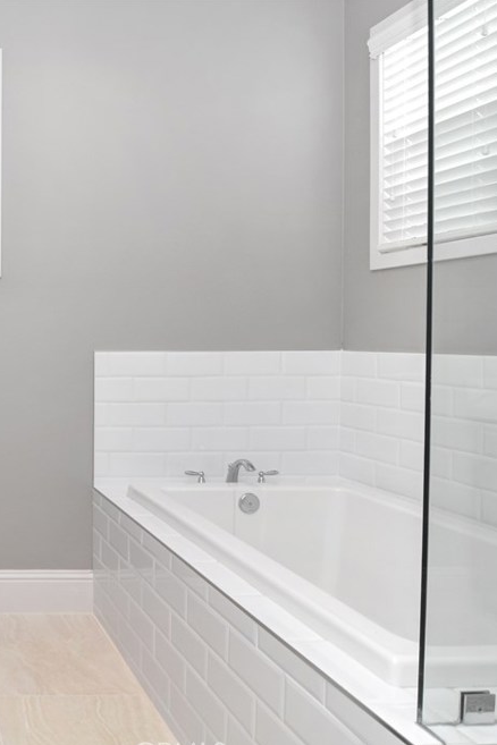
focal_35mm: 28
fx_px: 580
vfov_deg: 65.5
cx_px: -50
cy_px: 383
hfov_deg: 38.4
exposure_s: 1/60
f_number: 7.1
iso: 400
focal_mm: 12
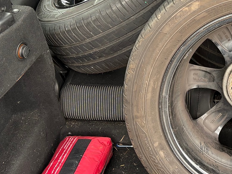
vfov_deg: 21.7
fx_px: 449
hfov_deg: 27.7
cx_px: 219
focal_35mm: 67
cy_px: 34
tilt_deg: -28.5
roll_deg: -0.5
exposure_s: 1/115
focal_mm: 5.96
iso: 125
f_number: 1.6
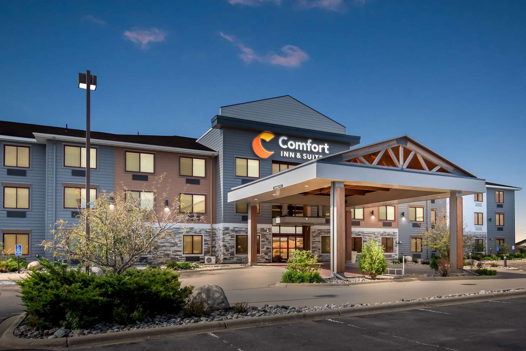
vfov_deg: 53.1
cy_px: 176
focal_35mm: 24
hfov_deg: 73.7
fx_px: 351
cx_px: 263
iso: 500
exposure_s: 1/1250
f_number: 8
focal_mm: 16
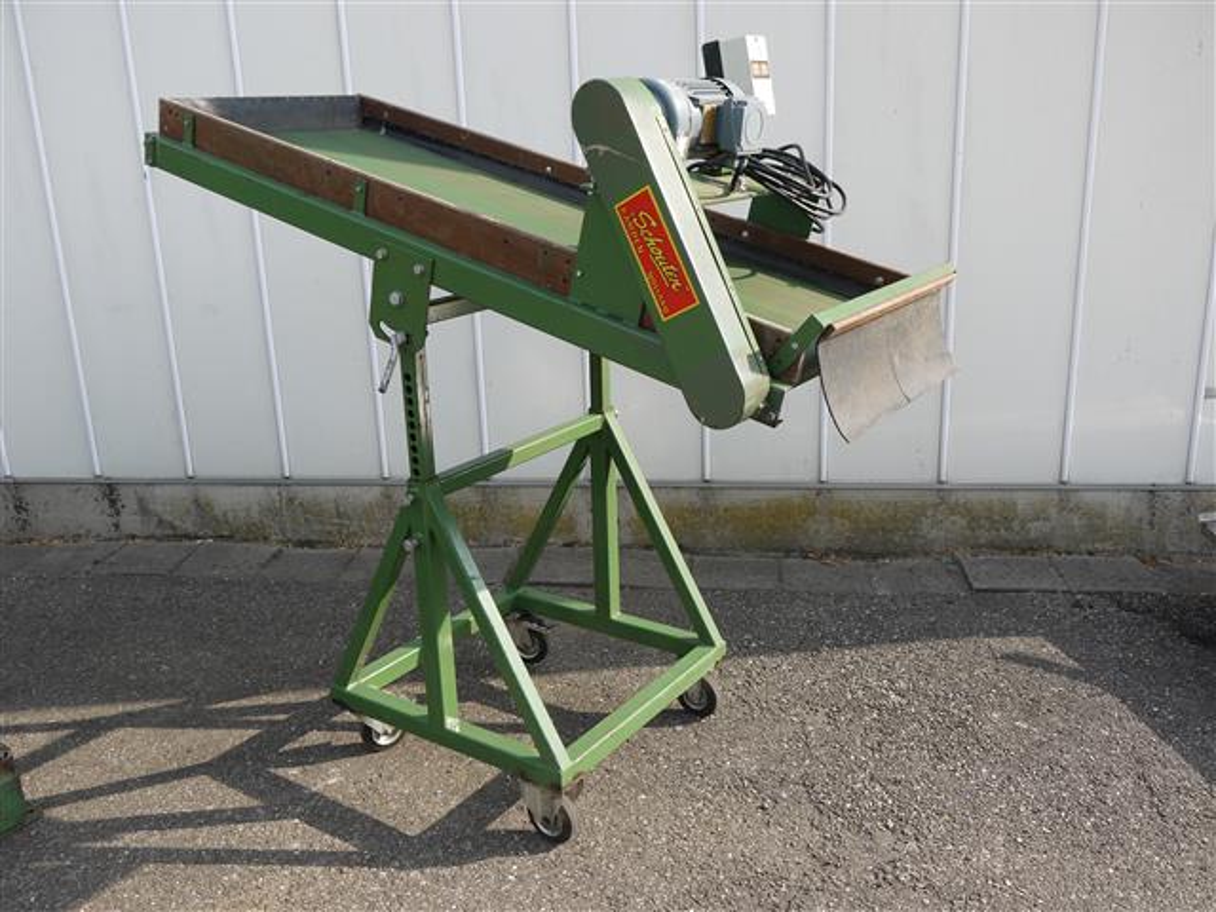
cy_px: 456
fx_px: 1124
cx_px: 608
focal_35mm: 32
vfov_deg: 44.2
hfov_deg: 56.8
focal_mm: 16
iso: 100
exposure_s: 1/250
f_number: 5.6
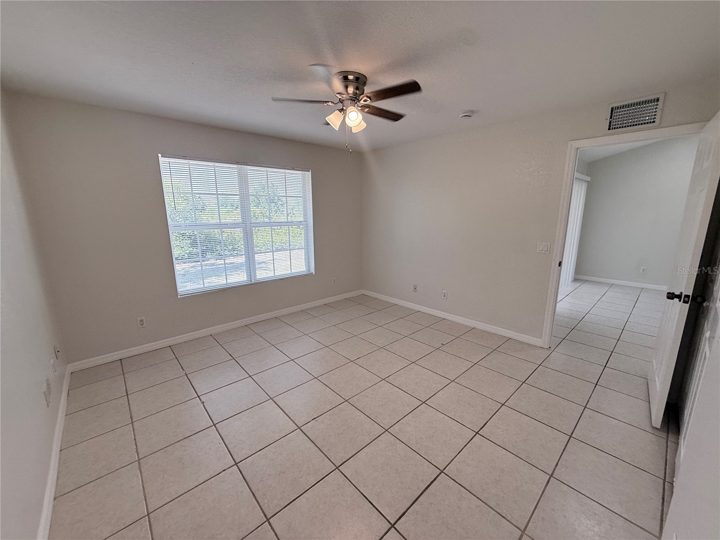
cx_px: 360
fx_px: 291
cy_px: 270
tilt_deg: -9.3
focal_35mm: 14
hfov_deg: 102.1
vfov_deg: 85.7
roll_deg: +0.2
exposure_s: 1/150
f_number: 2.2
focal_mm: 2.22
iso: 64
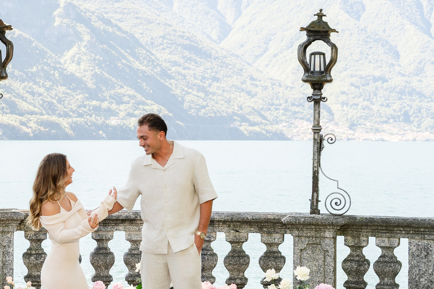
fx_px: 868
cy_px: 181
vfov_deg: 18.9
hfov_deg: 27.7
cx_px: 119
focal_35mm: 72
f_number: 6.3
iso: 250
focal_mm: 35
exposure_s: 1/250
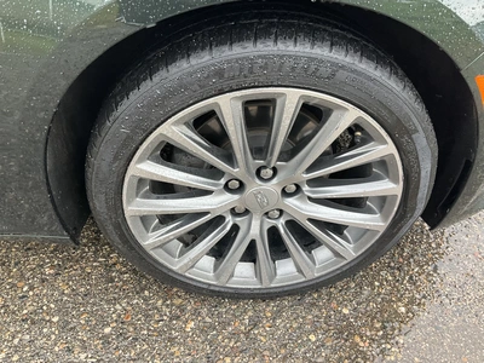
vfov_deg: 48.2
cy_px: 182
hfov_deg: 61.7
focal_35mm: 29
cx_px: 242
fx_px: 405
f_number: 1.8
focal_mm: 3
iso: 40
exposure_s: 1/122
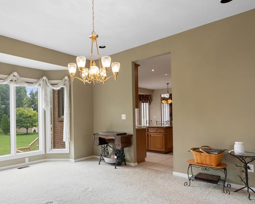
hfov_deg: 66.9
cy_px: 114
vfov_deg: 56.6
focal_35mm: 25
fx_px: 189
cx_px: 93
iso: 250
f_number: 10
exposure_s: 1/8
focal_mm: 16
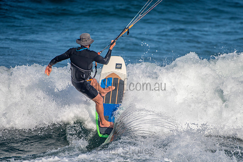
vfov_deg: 2.2
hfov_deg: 3.4
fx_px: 4129
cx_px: 136
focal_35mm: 612
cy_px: 99
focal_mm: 500
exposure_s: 1/2500
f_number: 5.6
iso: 125
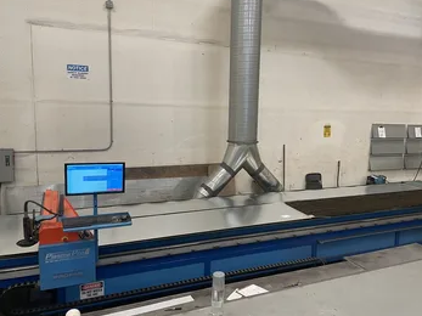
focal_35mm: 30
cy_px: 159
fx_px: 366
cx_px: 238
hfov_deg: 59.8
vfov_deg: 46.8
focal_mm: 4.2
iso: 160
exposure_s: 1/60
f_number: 1.6
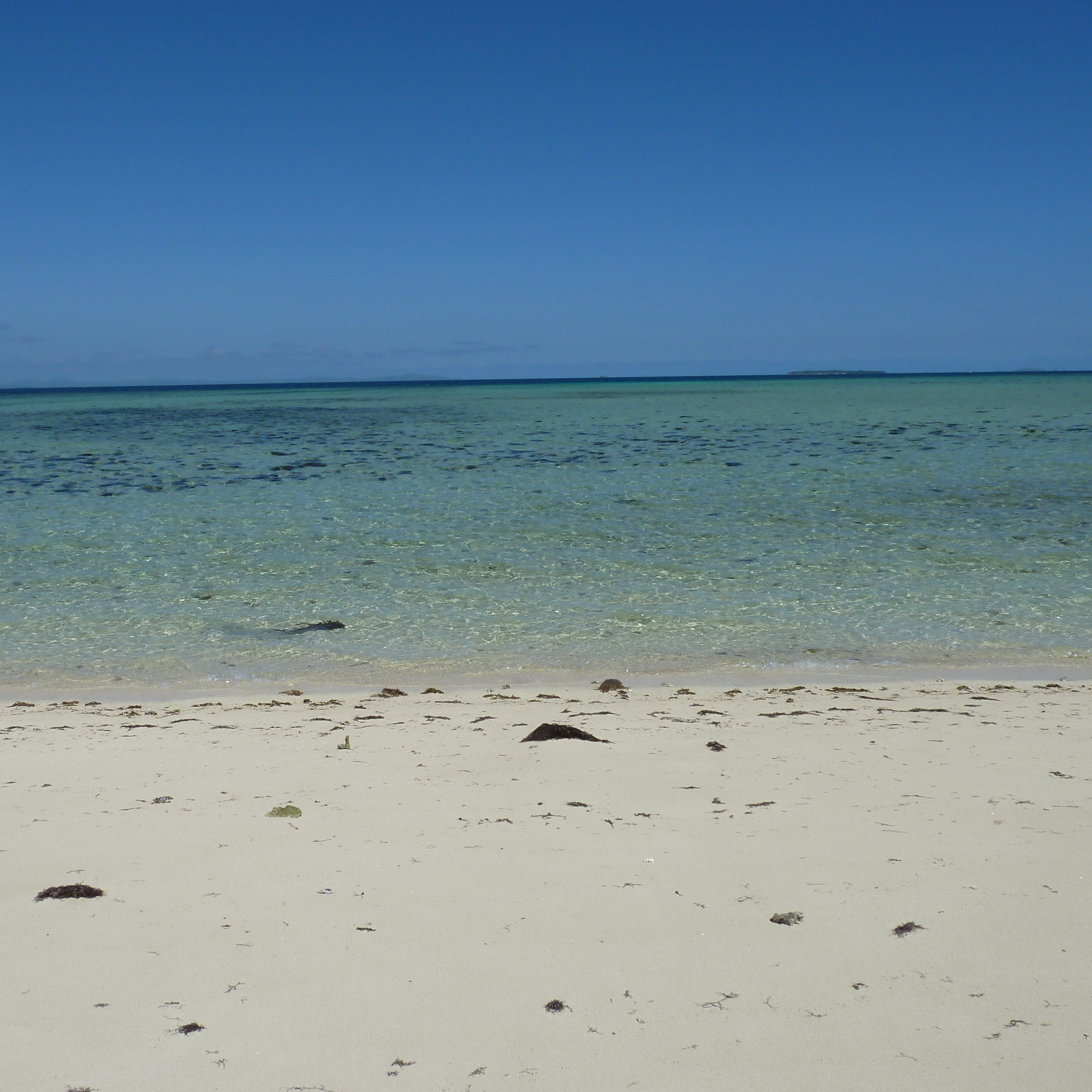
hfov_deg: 53.5
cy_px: 550
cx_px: 420
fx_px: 1071
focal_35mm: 30
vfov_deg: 54.0
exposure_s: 1/800
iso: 80
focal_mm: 4.1
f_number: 5.6
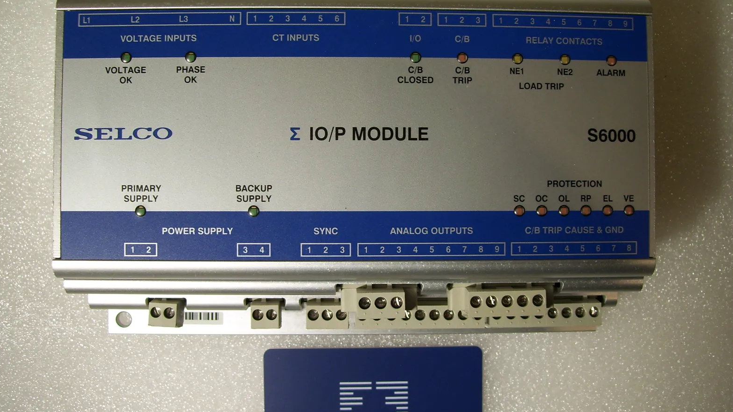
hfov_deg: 50.5
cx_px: 366
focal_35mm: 40
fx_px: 778
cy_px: 190
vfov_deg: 29.7
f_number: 2.7
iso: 80
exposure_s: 1/60
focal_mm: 6
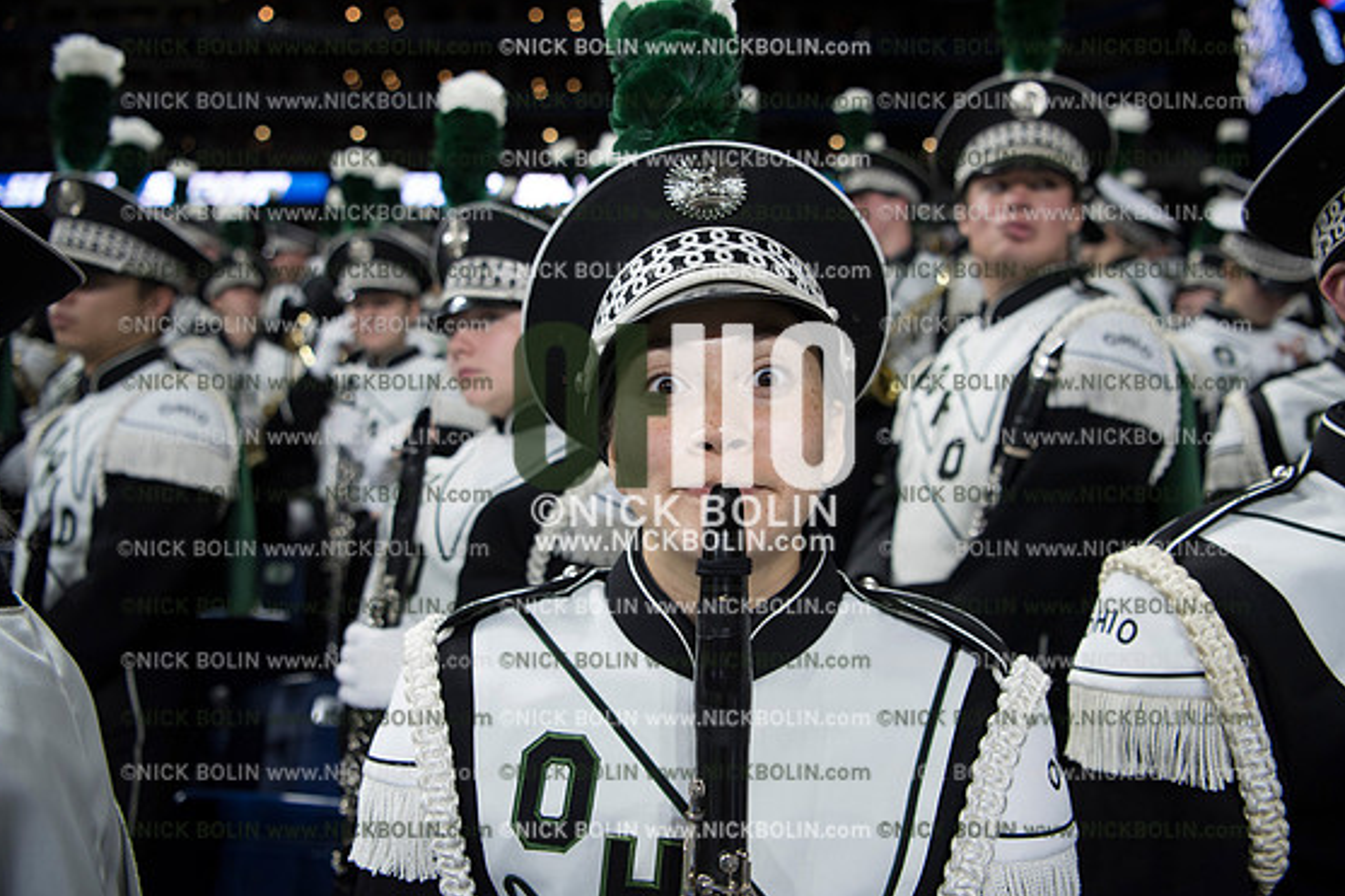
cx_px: 683
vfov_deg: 51.3
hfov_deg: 71.5
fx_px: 934
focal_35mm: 25
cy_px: 438
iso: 1250
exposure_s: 1/640
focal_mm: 24
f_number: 2.8
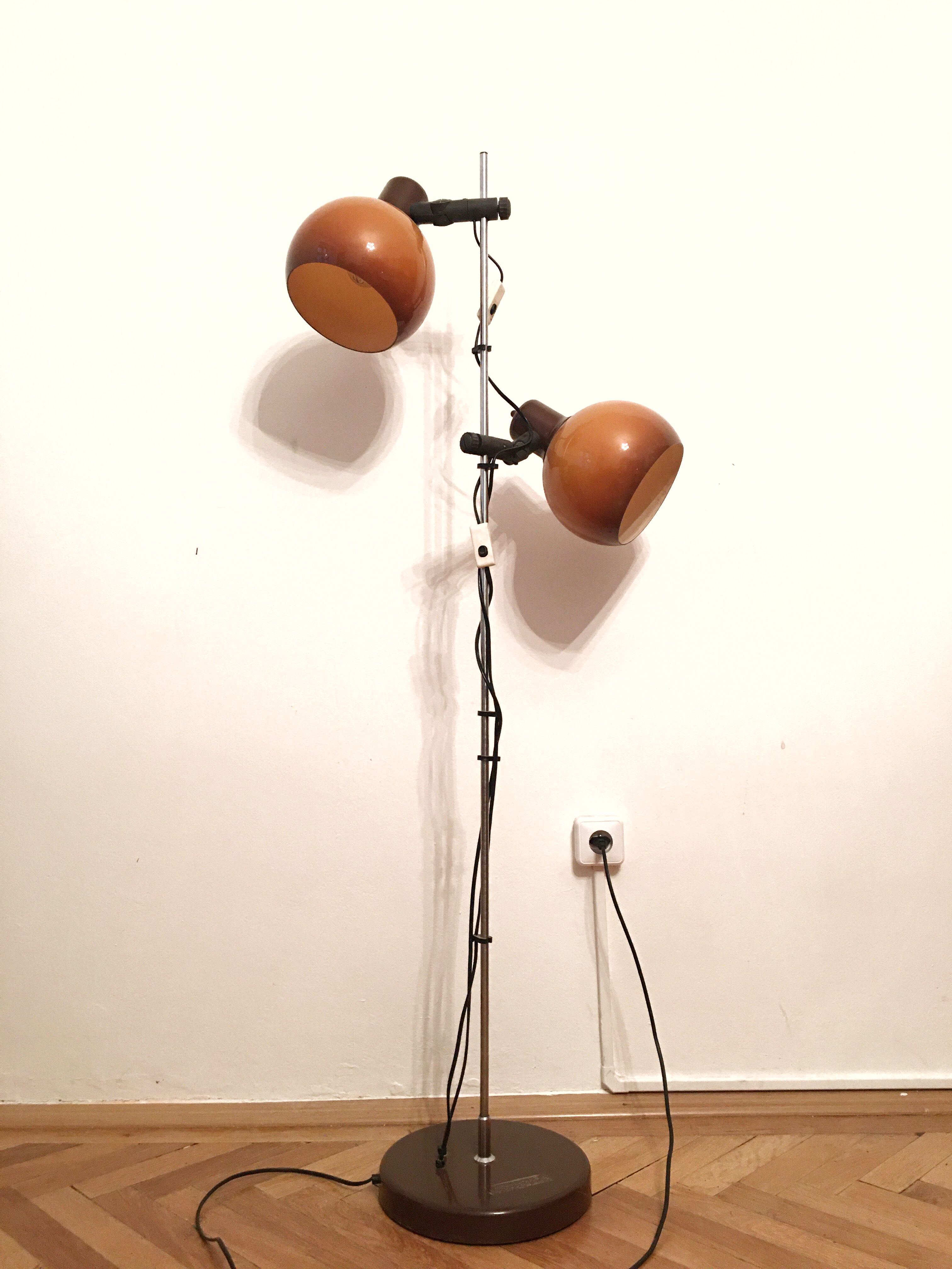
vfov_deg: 61.7
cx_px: 476
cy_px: 634
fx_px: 1063
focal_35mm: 29
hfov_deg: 48.2
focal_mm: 4.15
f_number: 2.2
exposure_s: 1/17
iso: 100
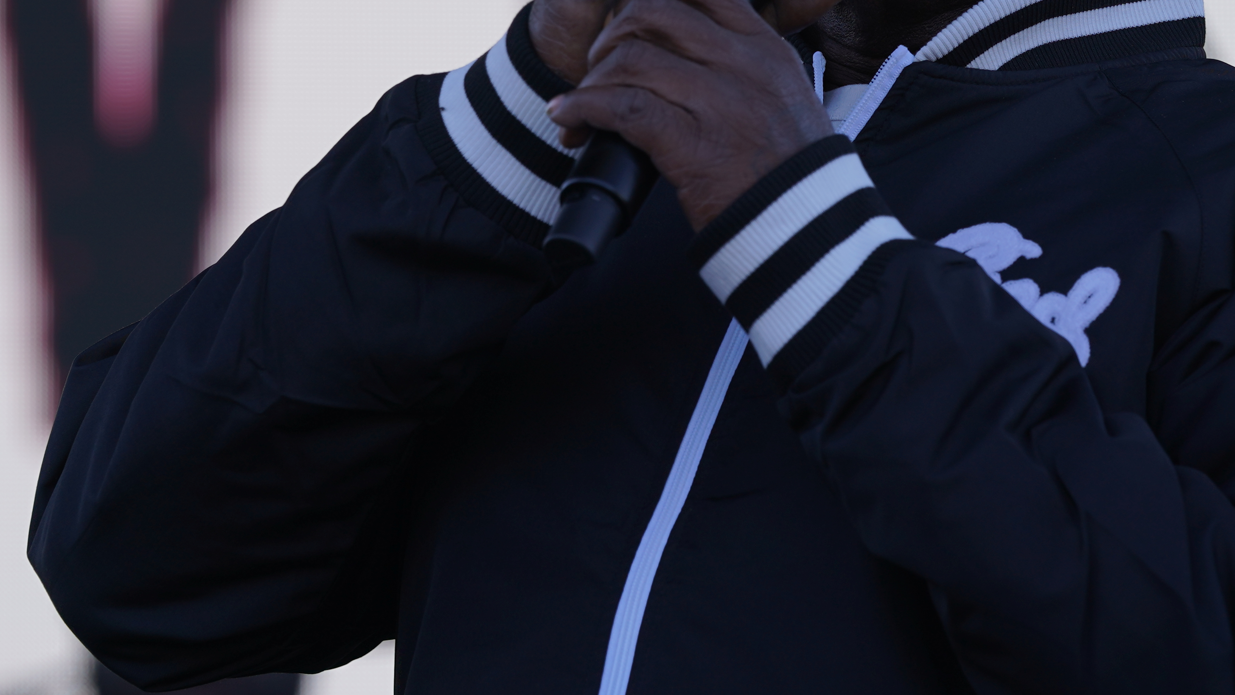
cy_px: 34
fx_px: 14147
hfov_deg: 5.0
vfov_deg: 2.8
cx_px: 679
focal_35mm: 432
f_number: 4.5
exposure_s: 1/320
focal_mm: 200
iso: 100
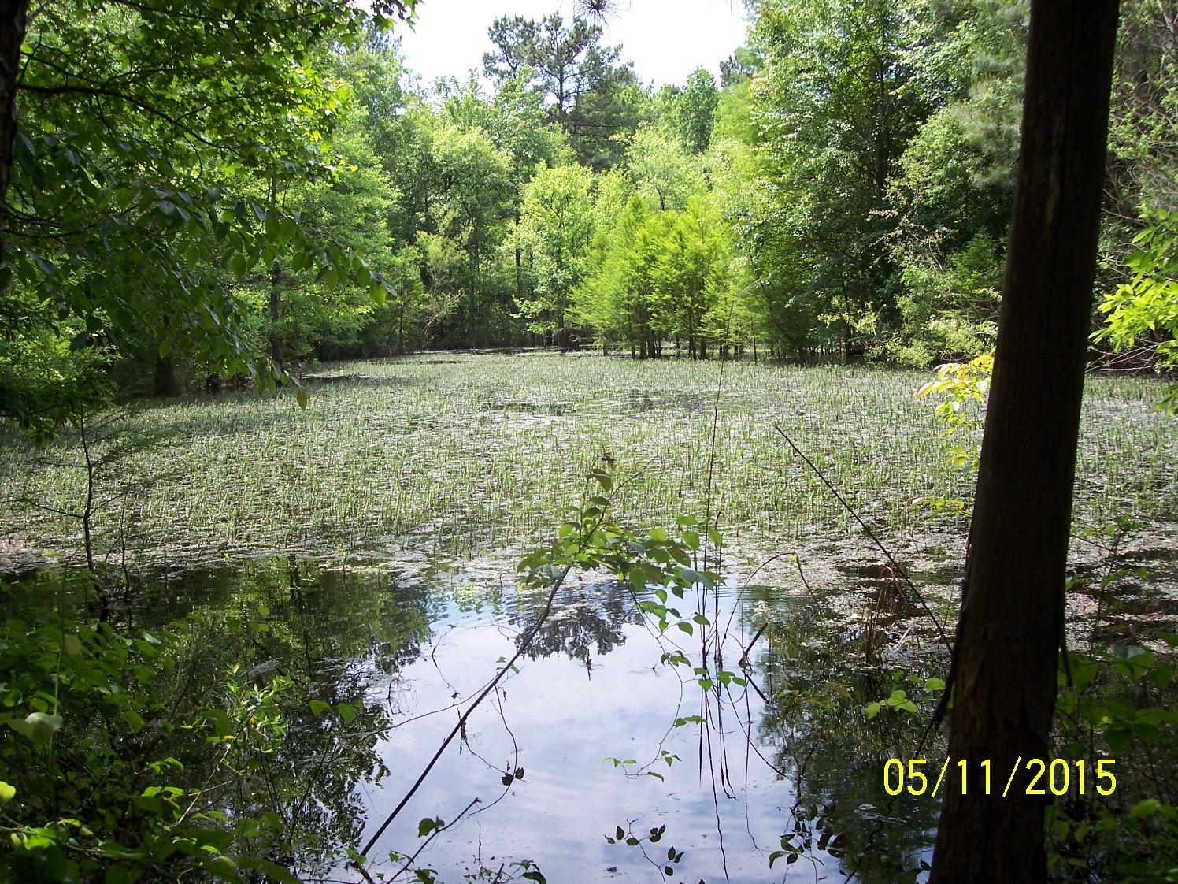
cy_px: 442
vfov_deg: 36.8
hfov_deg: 47.9
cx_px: 589
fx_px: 1327
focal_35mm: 39
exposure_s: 1/350
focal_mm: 8
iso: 100
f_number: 3.4
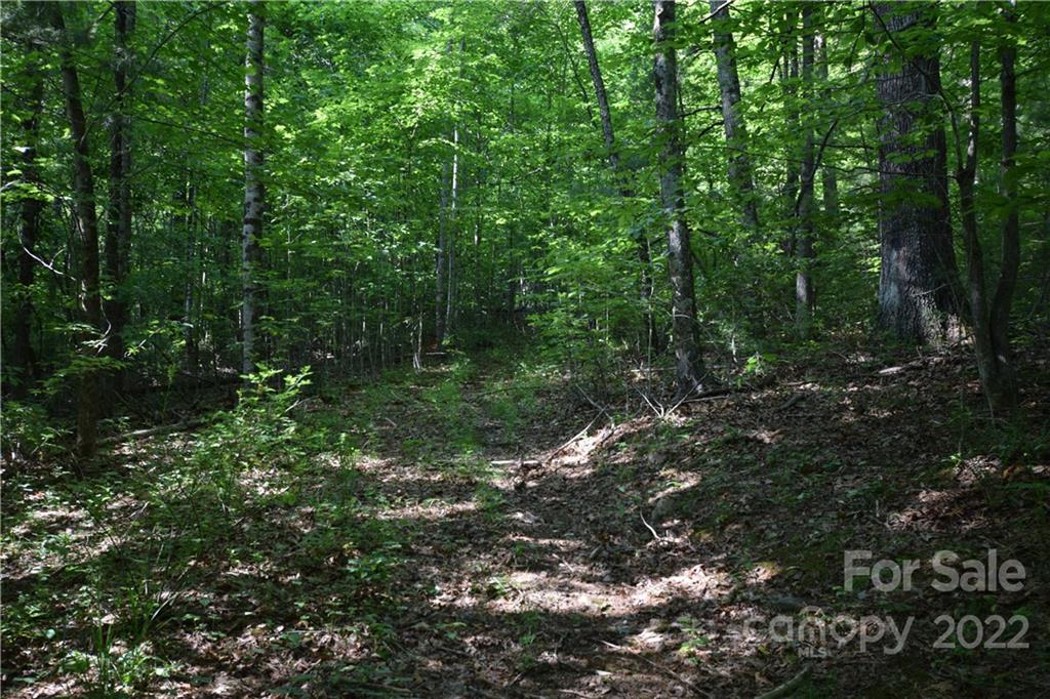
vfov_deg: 36.8
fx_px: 1050
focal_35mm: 36
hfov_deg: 53.1
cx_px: 525
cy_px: 350
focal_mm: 24
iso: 400
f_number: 4.5
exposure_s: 1/80
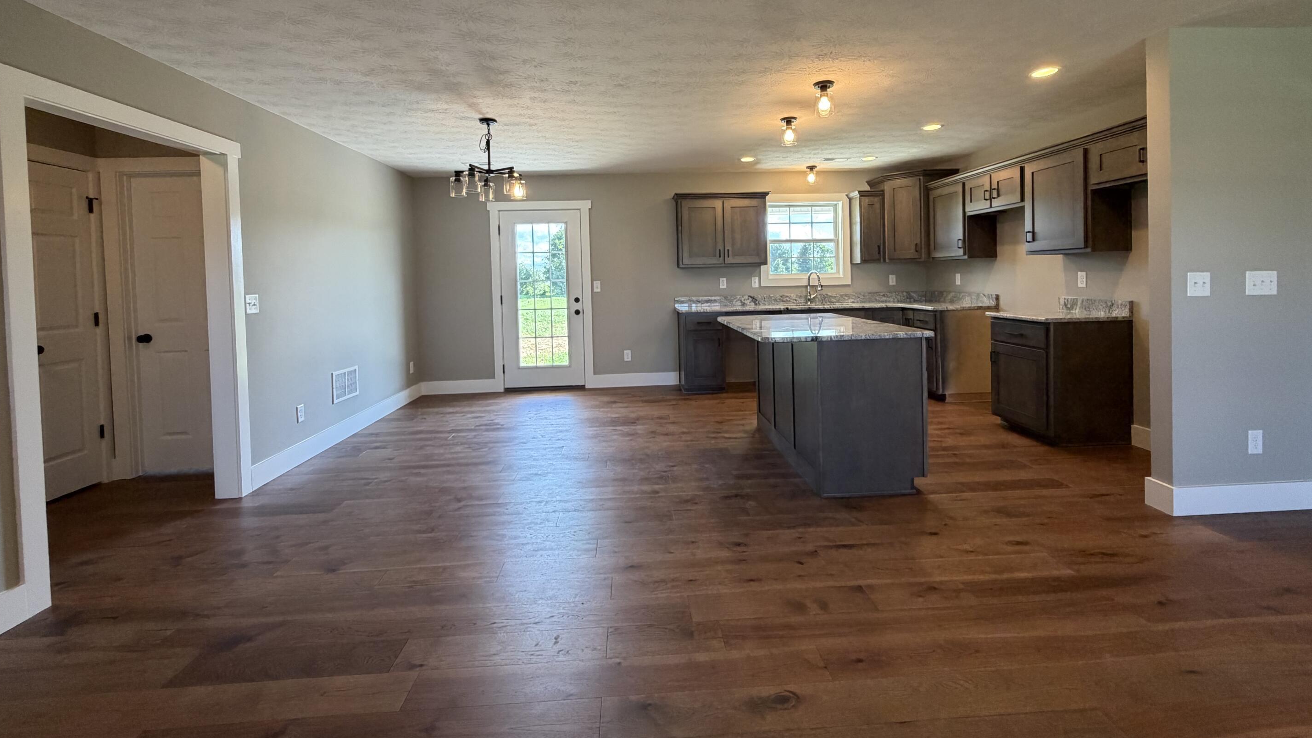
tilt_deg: -1.7
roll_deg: +1.8
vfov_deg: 66.3
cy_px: 289
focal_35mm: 16
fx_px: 557
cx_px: 667
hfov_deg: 99.4
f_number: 2.2
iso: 250
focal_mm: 2.22
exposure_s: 1/120
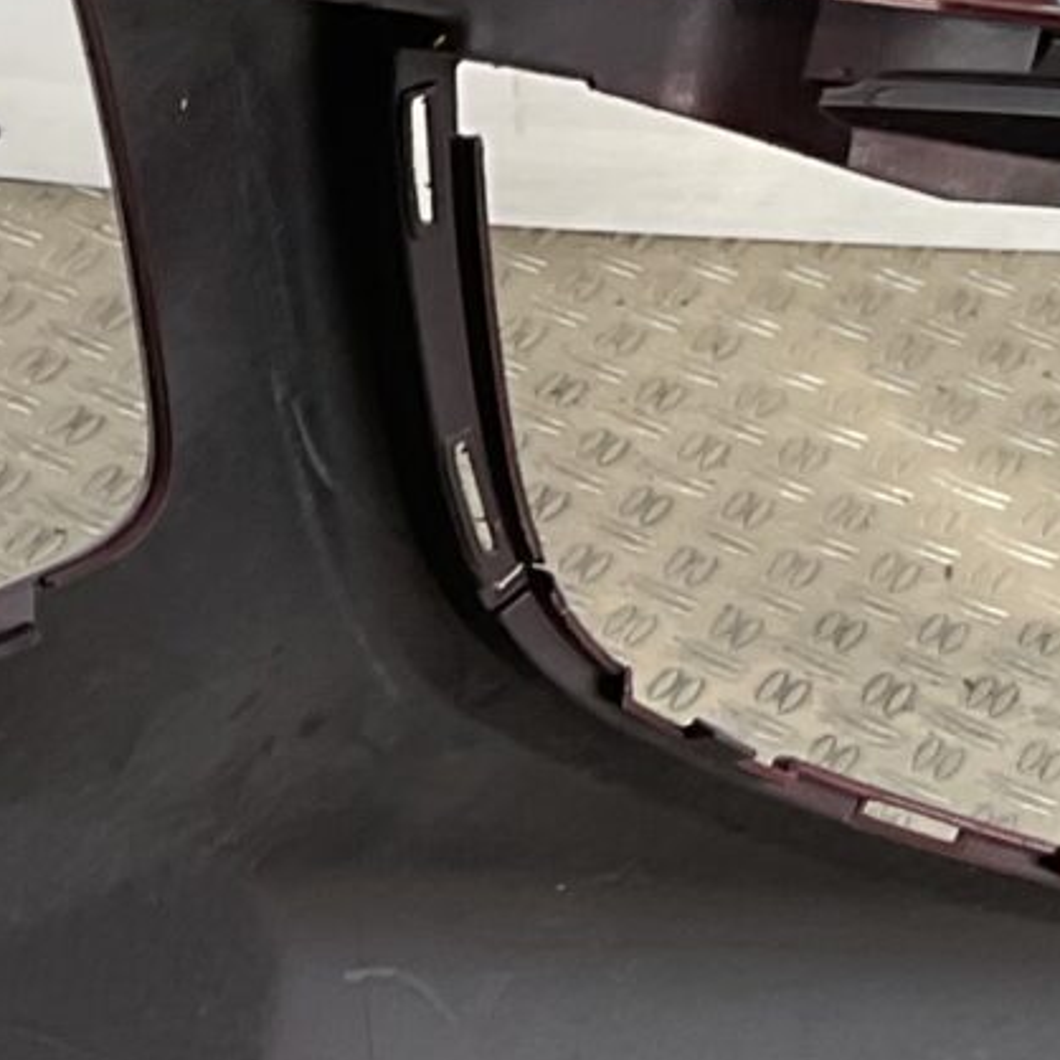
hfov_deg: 11.0
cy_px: 1587
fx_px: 5439
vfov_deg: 10.7
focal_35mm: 157
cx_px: -13
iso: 16
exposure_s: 1/129
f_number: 1.8
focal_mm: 3
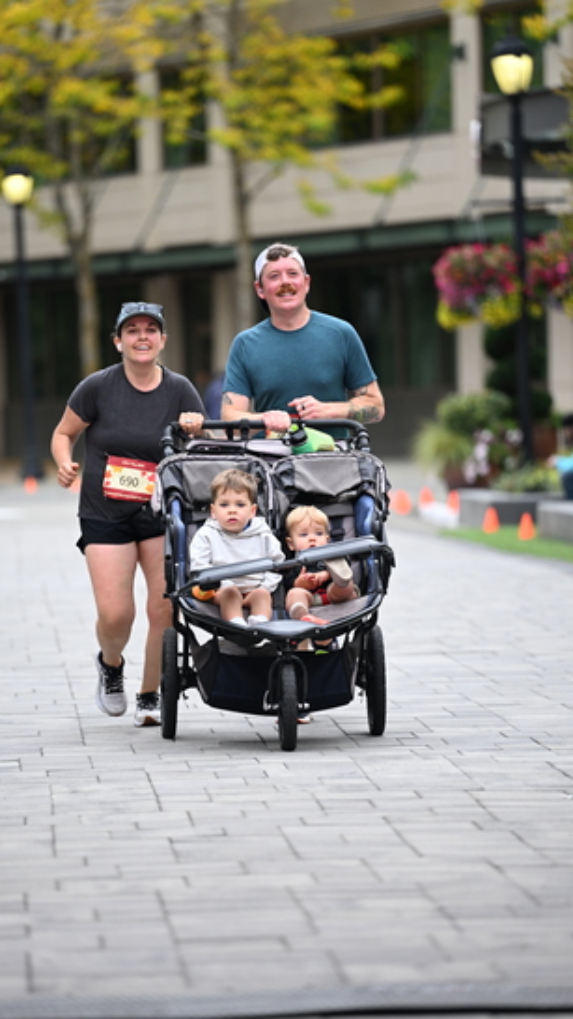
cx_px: 270
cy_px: 511
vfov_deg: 11.3
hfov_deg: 6.4
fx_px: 5134
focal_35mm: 190
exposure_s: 1/2000
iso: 640
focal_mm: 180
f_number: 2.8
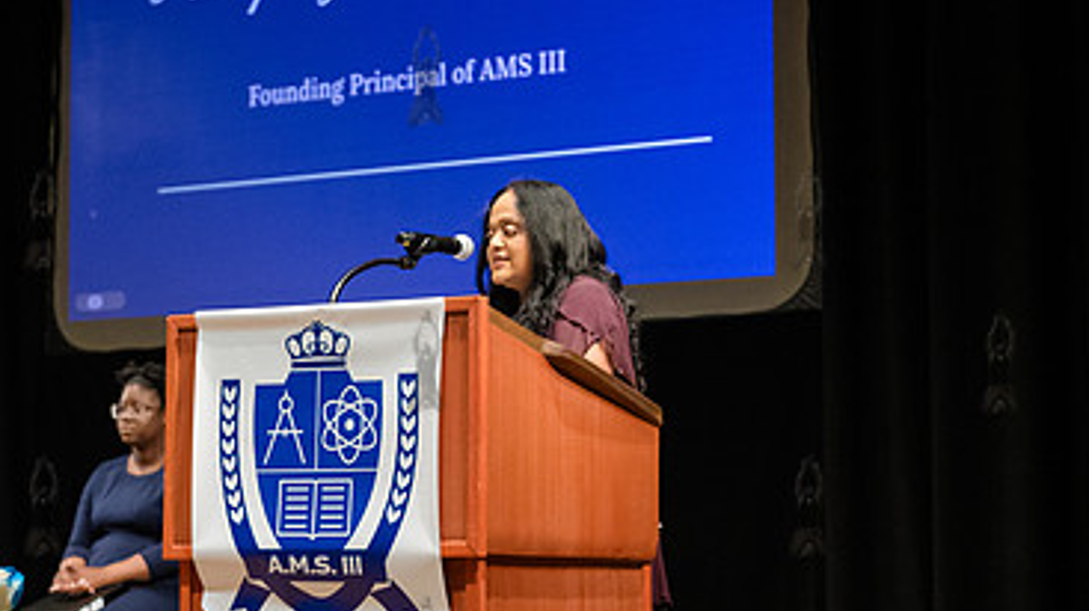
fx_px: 3261
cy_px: 360
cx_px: 424
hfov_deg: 18.9
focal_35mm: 113
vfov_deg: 10.7
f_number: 4
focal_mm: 66
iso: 5000
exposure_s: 1/200
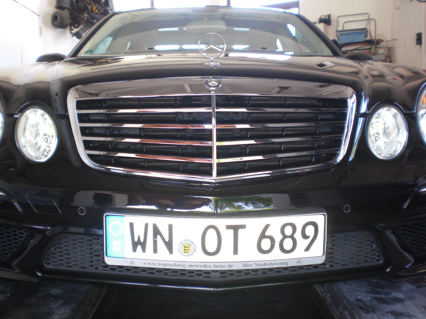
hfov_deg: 47.9
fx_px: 480
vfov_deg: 36.8
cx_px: 209
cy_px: 161
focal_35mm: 39
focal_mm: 6.3
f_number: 3.1
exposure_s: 1/30
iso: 200
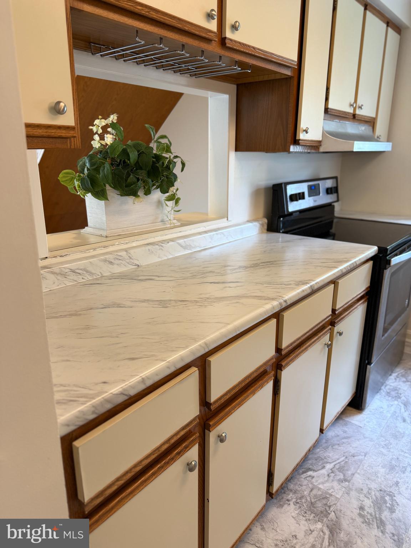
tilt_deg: -15.5
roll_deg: -0.4
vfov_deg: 71.6
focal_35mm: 24
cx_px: 206
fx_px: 380
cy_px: 274
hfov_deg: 56.8
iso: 125
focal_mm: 6.76
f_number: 1.78
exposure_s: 1/120
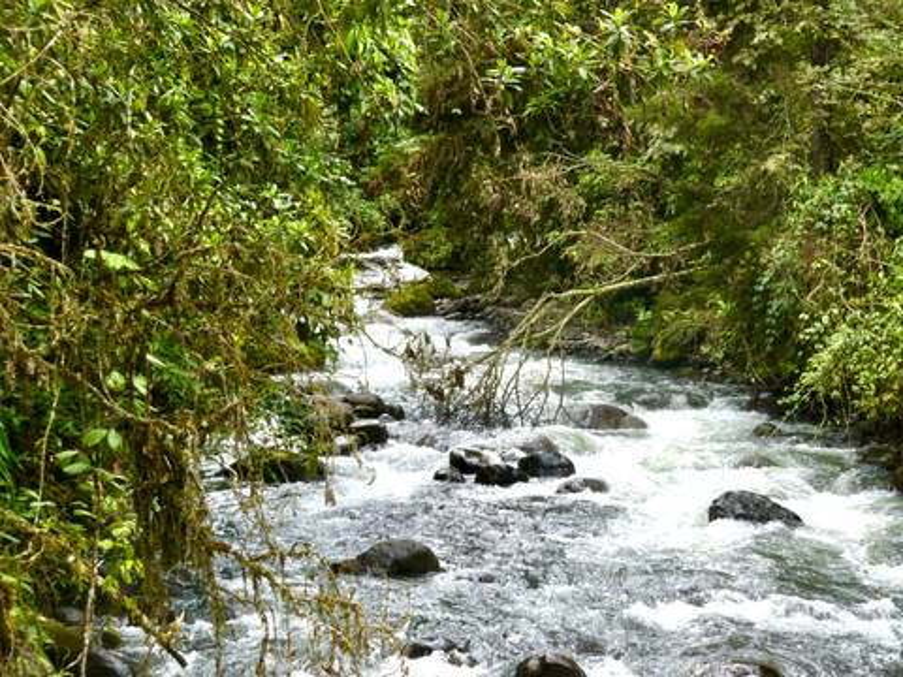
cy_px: 338
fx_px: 1930
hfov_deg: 26.3
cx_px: 452
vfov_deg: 19.9
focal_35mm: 74
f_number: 7.1
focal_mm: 13.2
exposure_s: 1/80
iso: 250
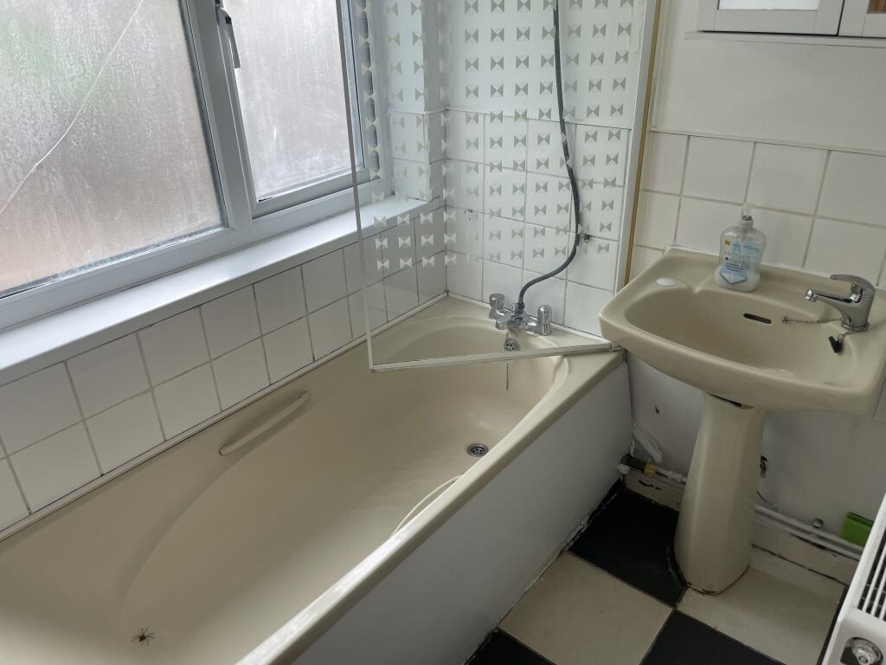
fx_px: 665
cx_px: 443
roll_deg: +2.1
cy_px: 332
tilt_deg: -28.3
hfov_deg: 67.3
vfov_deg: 53.1
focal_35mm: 26
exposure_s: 1/121
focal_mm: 4.2
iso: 50
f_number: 1.6
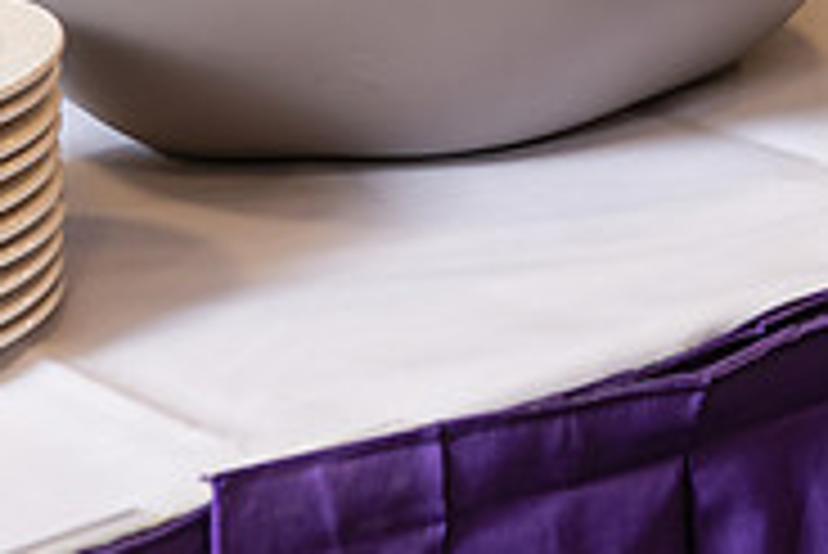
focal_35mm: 183
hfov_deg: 11.2
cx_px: 576
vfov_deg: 7.4
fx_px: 4212
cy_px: -223
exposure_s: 1/80
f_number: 4
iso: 400
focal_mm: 58
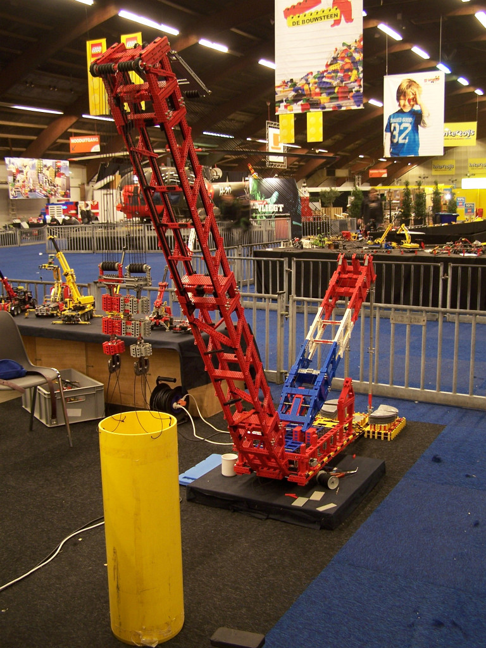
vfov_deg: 49.0
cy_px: 324
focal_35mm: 38
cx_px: 243
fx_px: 711
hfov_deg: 37.7
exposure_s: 1/2
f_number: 2.8
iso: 80
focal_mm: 6.3
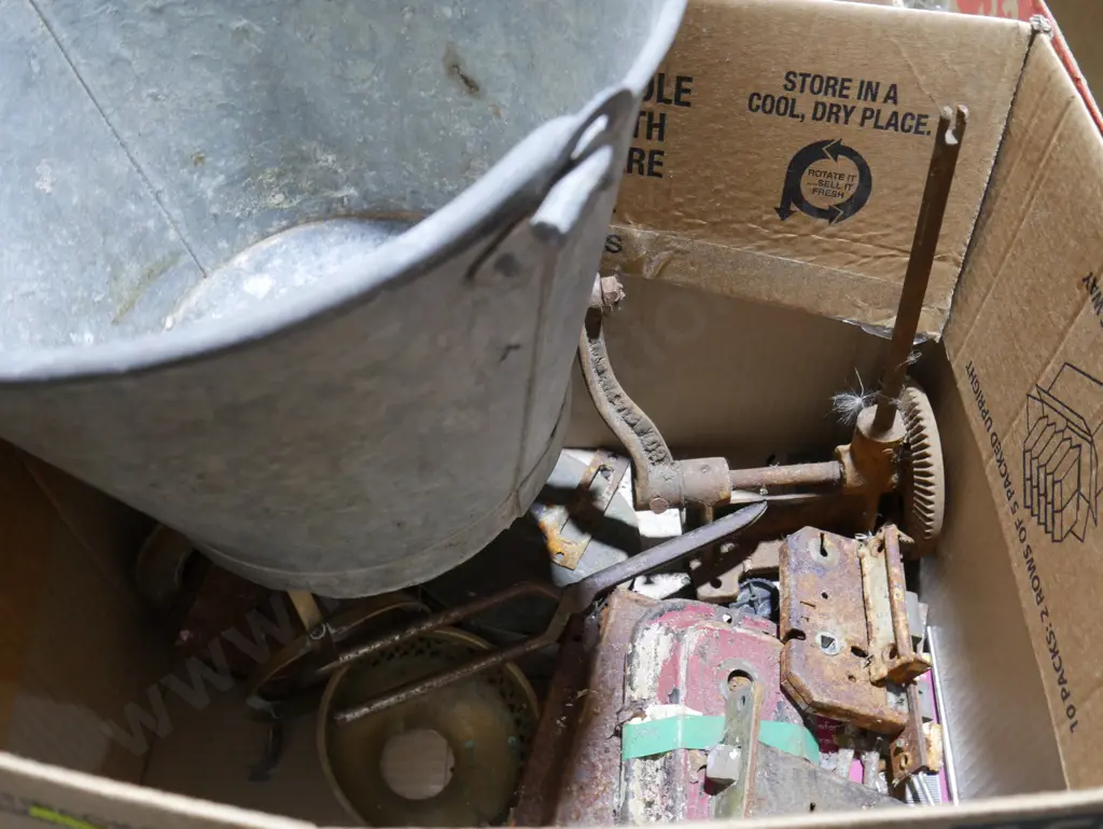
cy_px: 414
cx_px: 552
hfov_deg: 53.9
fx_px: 1084
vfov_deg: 41.8
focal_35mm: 34
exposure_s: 1/60
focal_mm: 17
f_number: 5
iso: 1600
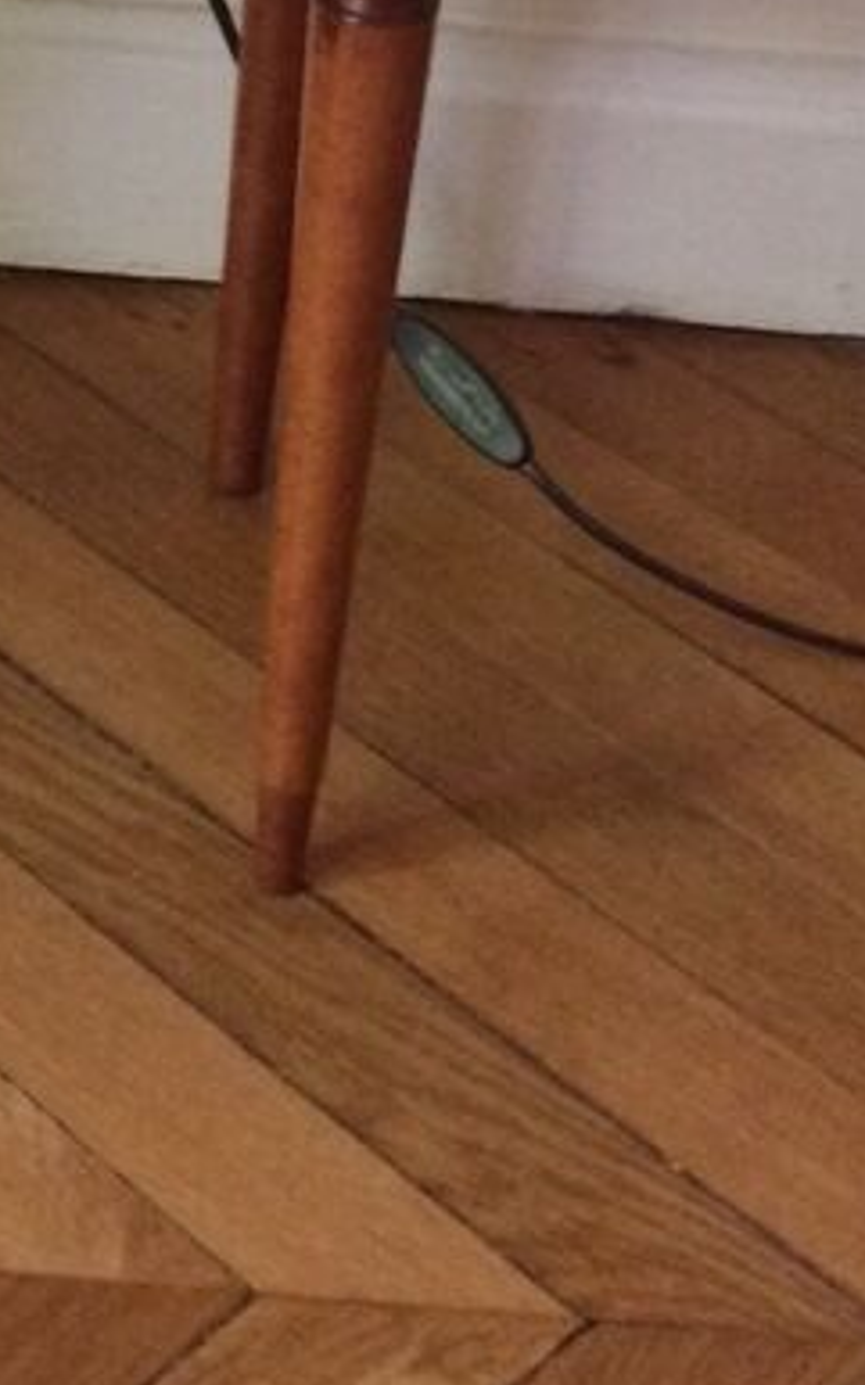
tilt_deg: -22.8
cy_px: -606
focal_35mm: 102
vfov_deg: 18.4
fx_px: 3850
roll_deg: -2.3
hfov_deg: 12.5
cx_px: -212
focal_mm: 4.15
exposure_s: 1/33
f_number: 2.2
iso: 320
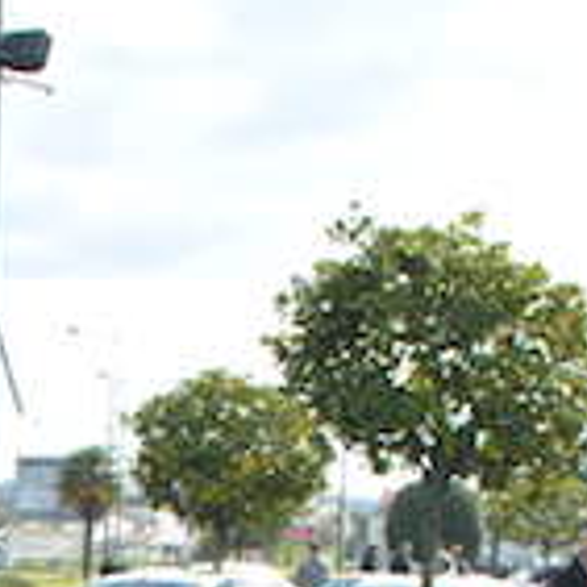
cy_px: 962
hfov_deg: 11.3
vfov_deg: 11.4
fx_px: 2782
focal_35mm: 145
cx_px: -420
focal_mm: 20
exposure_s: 1/125
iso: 100
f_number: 7.1
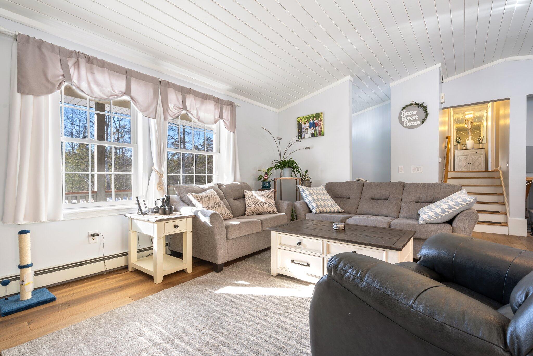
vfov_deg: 73.7
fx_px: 237
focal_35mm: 16
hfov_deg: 96.7
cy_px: 178
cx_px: 266
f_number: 9
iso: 50
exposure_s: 1.3
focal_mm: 16
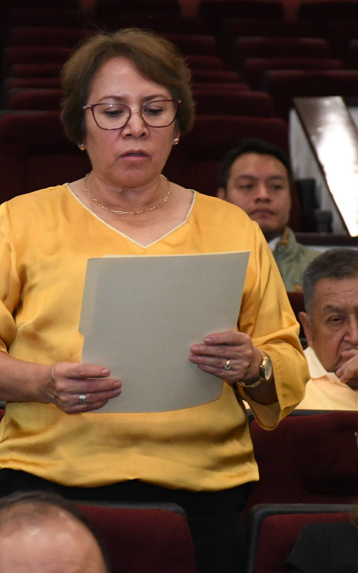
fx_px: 3232
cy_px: 286
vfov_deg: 10.1
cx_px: 111
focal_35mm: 207
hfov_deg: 6.3
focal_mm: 90
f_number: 5.6
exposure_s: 1/125
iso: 6400
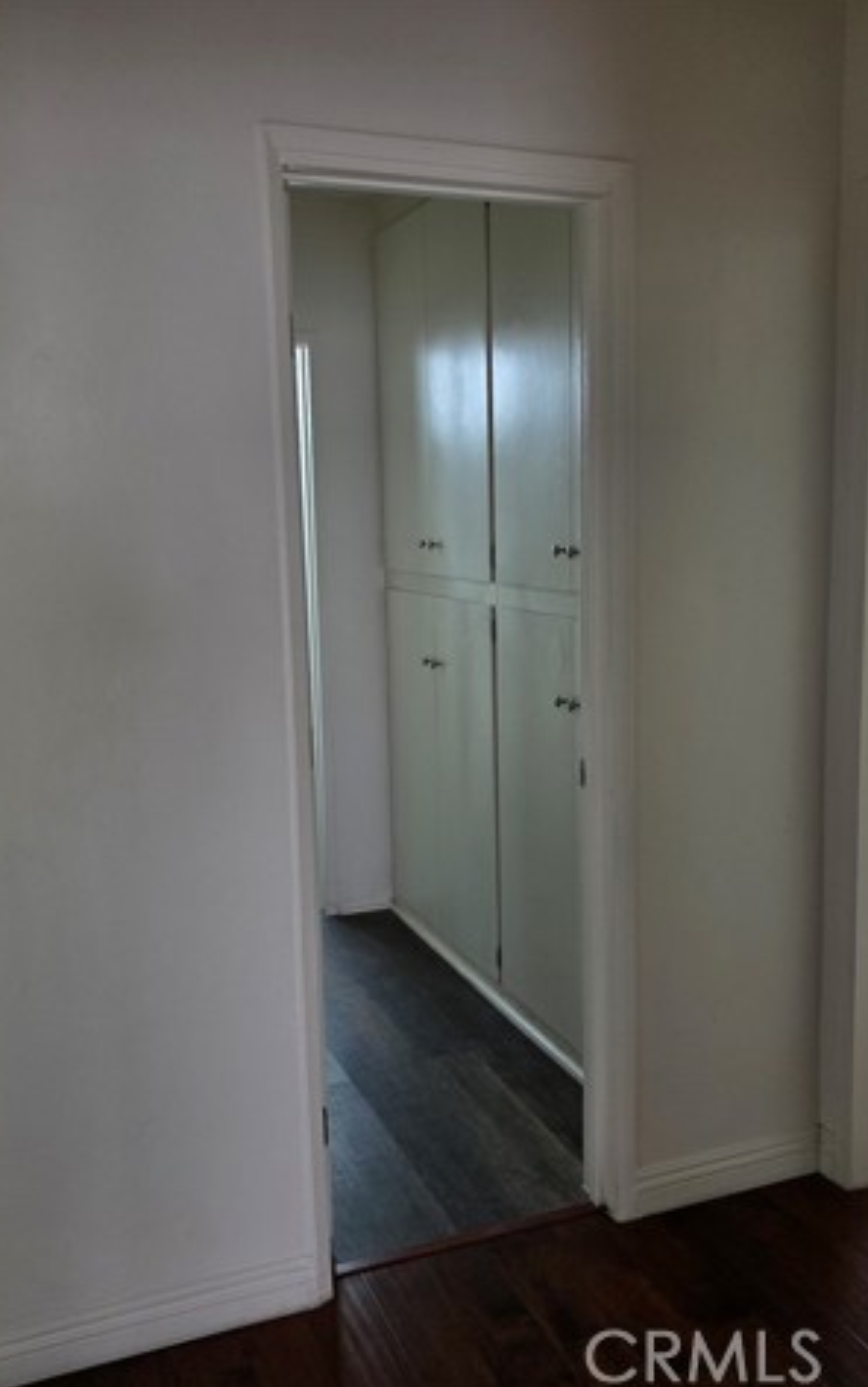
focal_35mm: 33
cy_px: 695
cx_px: 478
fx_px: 1248
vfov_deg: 58.1
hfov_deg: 38.3
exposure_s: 1/180
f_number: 1.7
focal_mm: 6.3
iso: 100
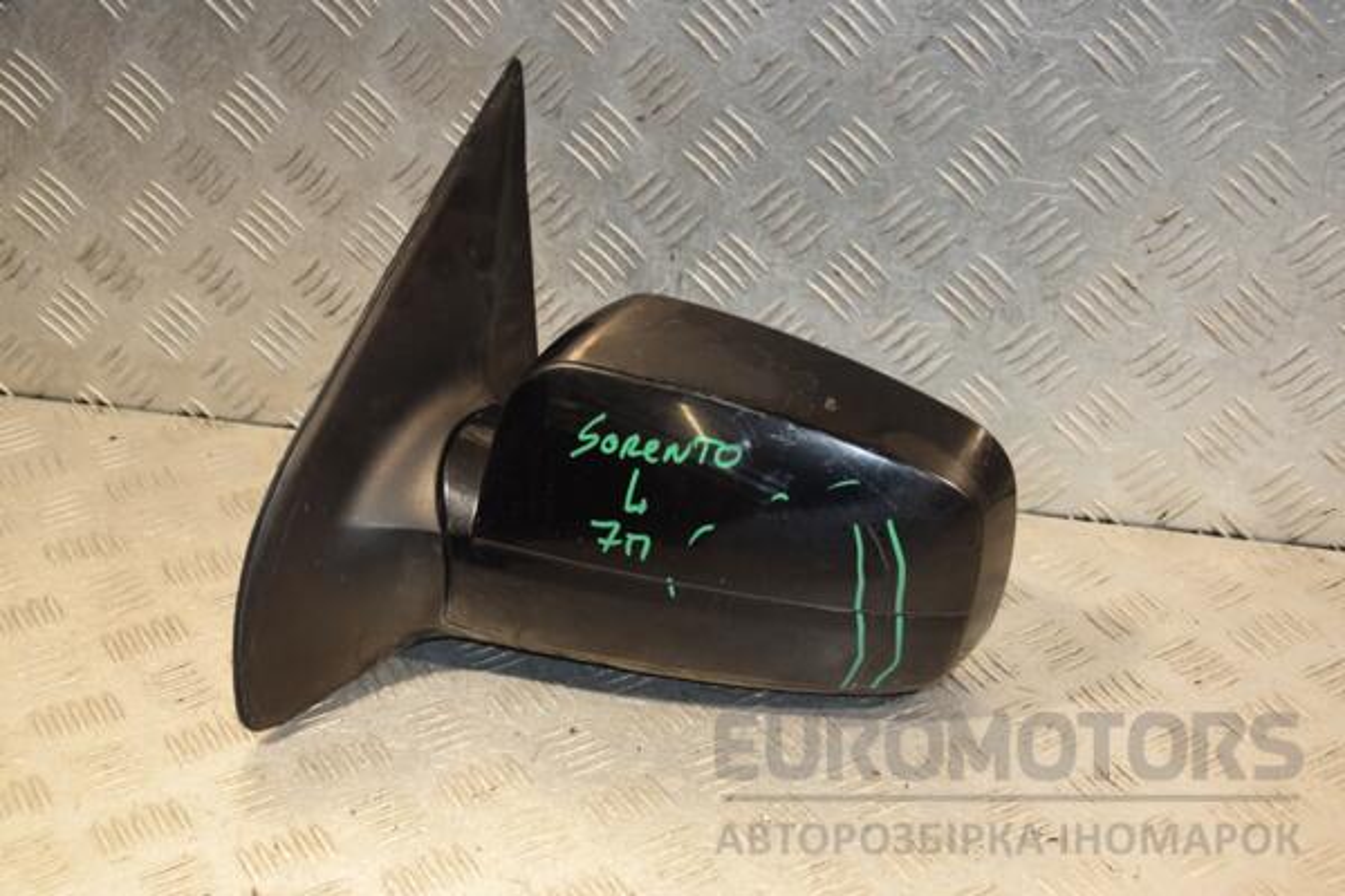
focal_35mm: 60
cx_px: 672
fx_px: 2241
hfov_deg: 33.4
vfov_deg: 22.6
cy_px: 448
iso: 800
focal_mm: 40
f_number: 5
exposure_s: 1/200
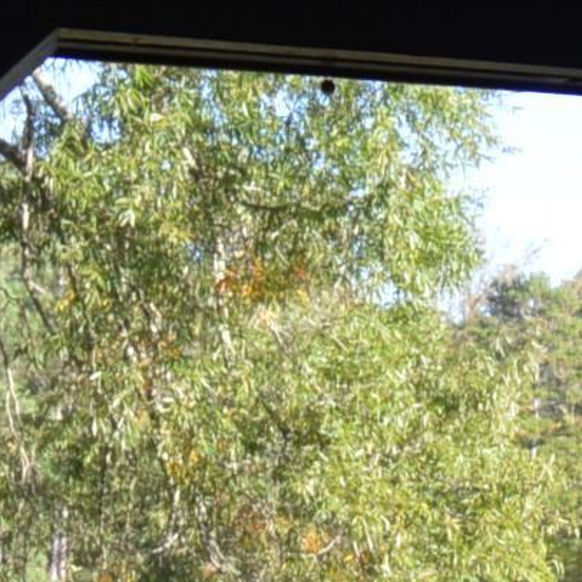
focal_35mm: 170
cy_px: 856
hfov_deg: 9.1
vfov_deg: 10.0
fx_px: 3234
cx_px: 1459
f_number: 5.6
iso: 200
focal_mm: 18
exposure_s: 1/125
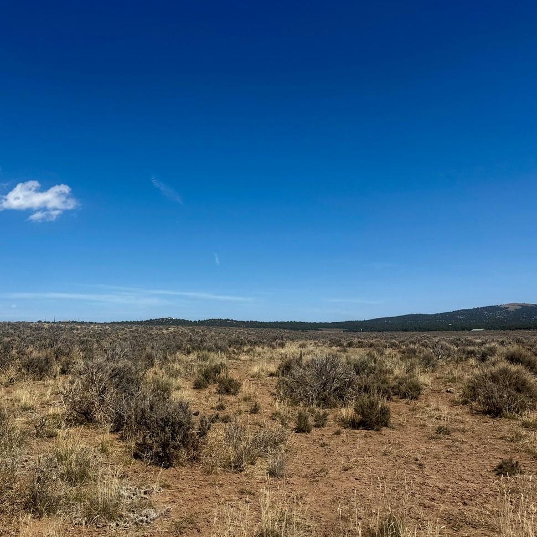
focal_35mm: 35
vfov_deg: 47.2
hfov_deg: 46.4
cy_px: 280
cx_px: 177
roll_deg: -0.4
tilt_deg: +5.8
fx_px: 614
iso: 80
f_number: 1.78
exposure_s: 1/6410
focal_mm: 6.76
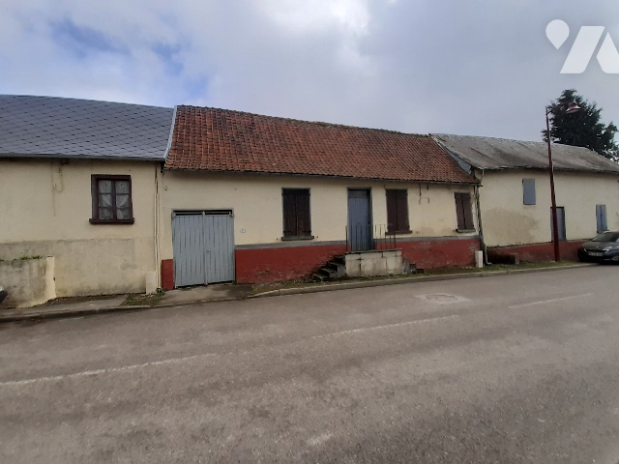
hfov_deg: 106.2
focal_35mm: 13
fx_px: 232
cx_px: 310
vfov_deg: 89.9
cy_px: 232
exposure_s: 1/855
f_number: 2.2
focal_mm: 1.13
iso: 40
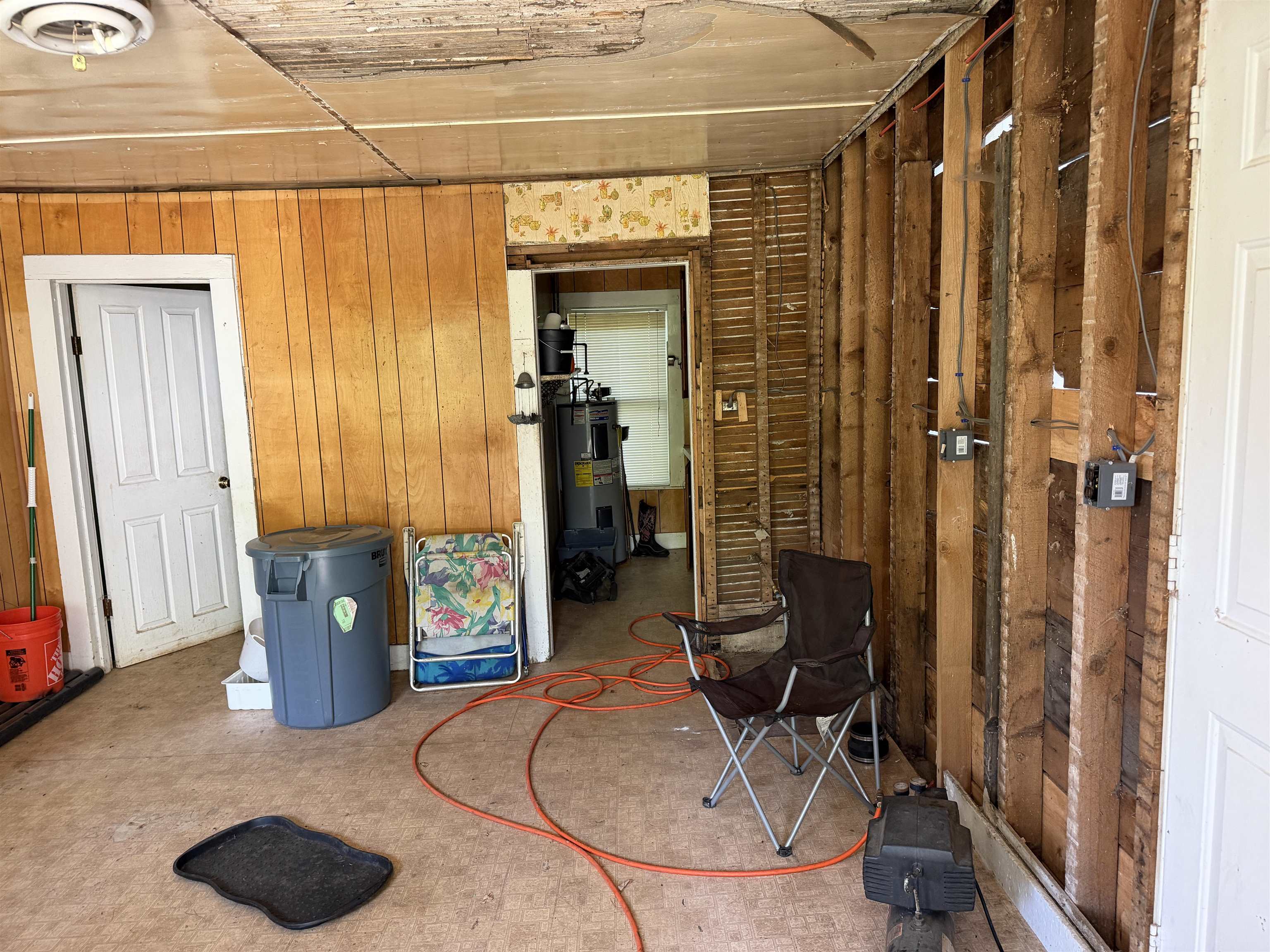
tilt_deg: -9.2
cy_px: 476
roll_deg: +1.2
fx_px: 881
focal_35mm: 24
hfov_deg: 71.6
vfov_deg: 56.8
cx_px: 635
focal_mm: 6.76
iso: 250
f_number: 1.78
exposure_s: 1/60
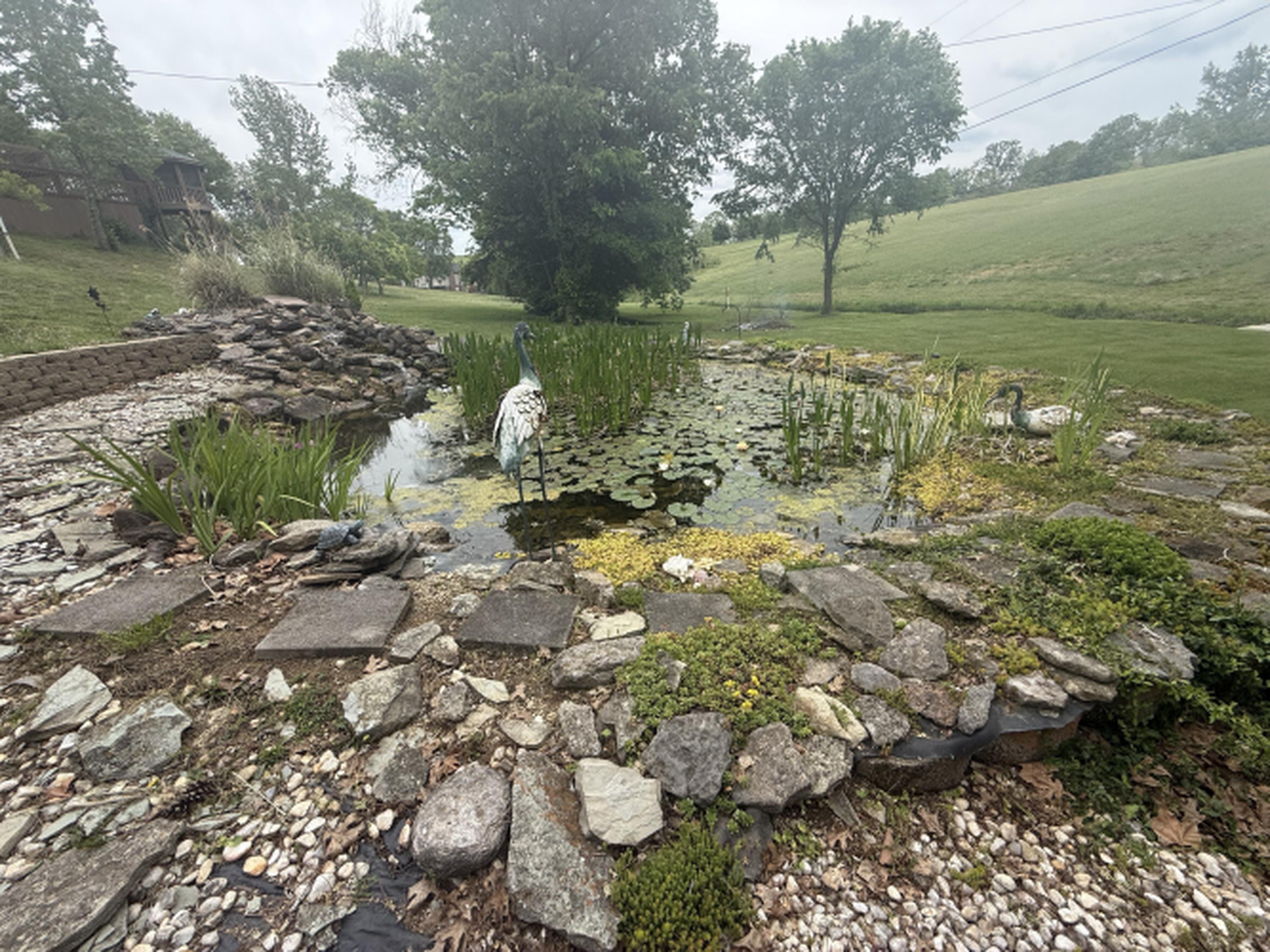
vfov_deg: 85.7
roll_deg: +3.0
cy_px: 476
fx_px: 514
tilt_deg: -22.7
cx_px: 635
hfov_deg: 102.1
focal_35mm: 14
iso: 50
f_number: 2.2
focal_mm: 2.22
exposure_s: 1/569
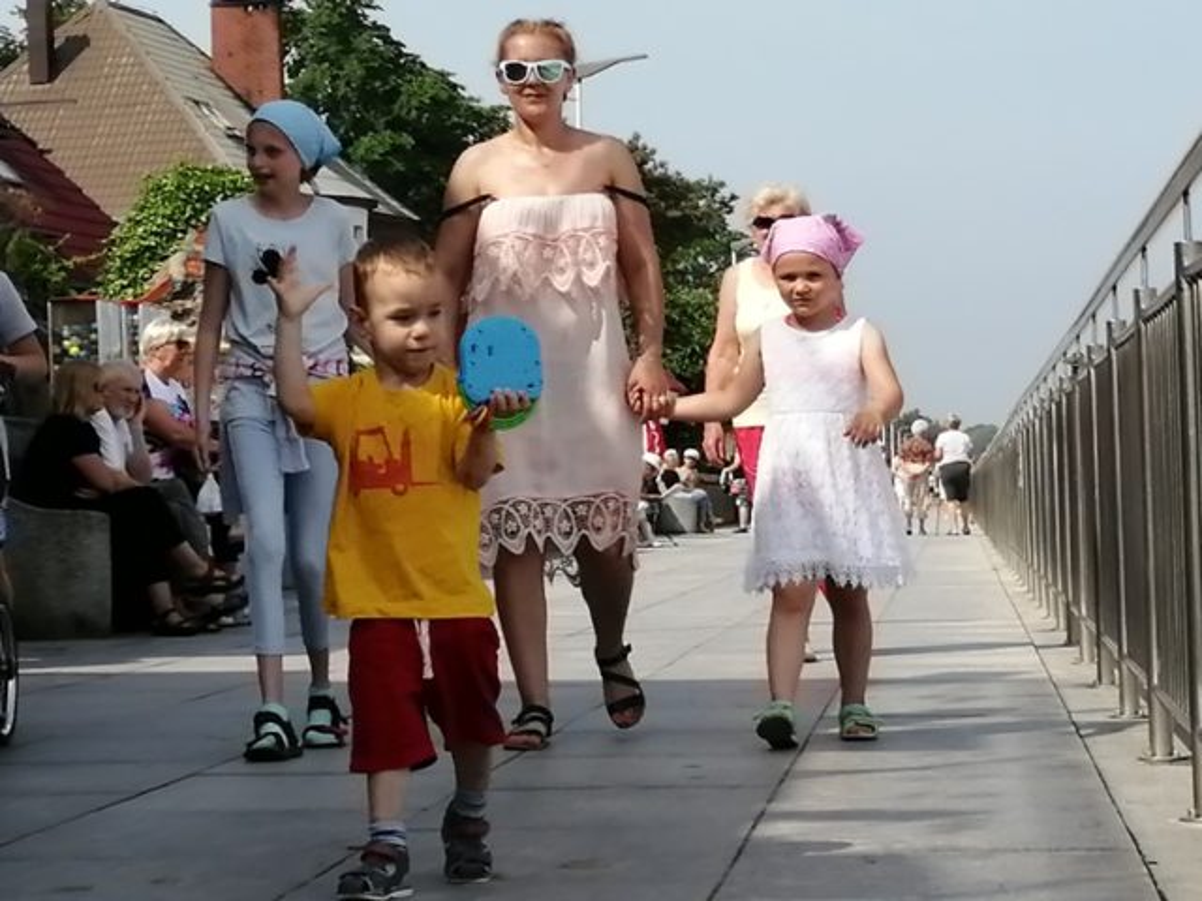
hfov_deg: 18.9
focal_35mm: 104
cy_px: 450
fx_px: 3611
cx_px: 601
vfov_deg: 14.2
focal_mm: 3.64
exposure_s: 1/2262
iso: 50
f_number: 1.8
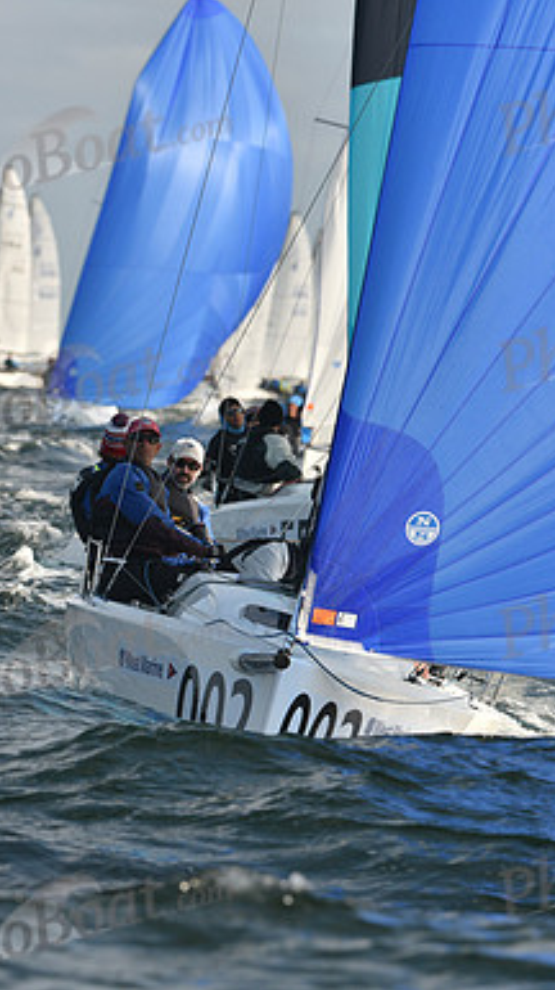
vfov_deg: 5.7
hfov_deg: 3.2
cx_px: 367
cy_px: 495
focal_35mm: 379
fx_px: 9935
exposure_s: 1/1600
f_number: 6.3
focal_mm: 240
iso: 320
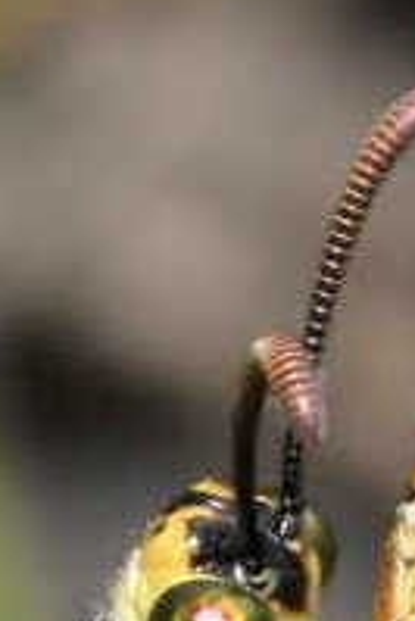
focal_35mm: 506
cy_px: 886
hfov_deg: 2.7
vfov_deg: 4.1
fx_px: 8727
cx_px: 287
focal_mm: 105
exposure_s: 1/60
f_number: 36
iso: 250
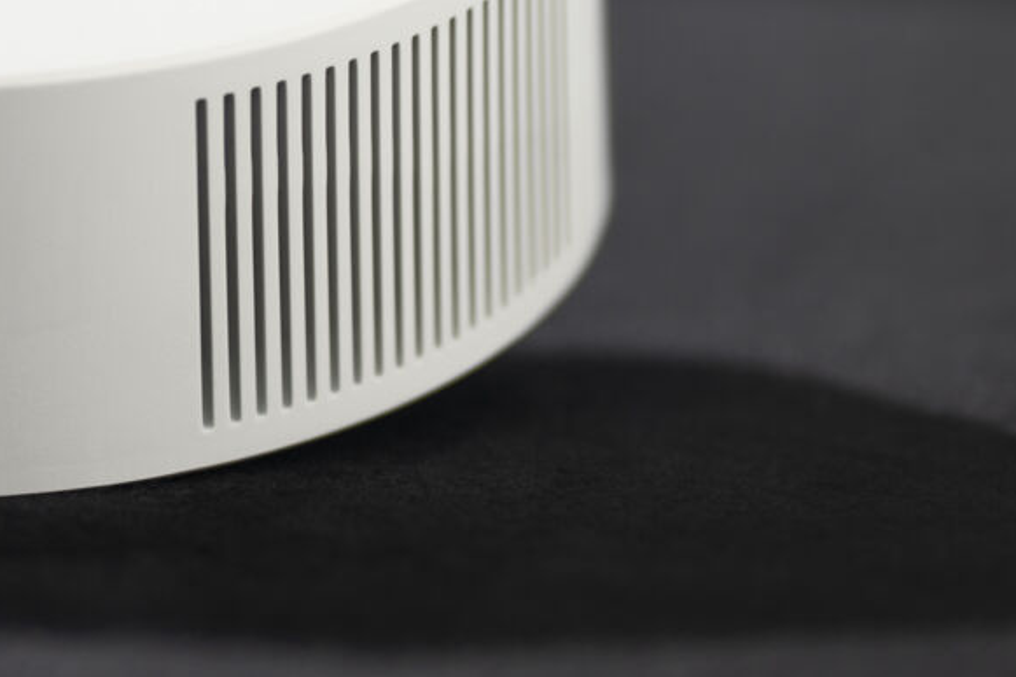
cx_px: -189
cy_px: -268
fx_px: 7928
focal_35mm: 281
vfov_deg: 4.9
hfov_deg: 7.3
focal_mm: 85
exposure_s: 1/100
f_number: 2.8
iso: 125
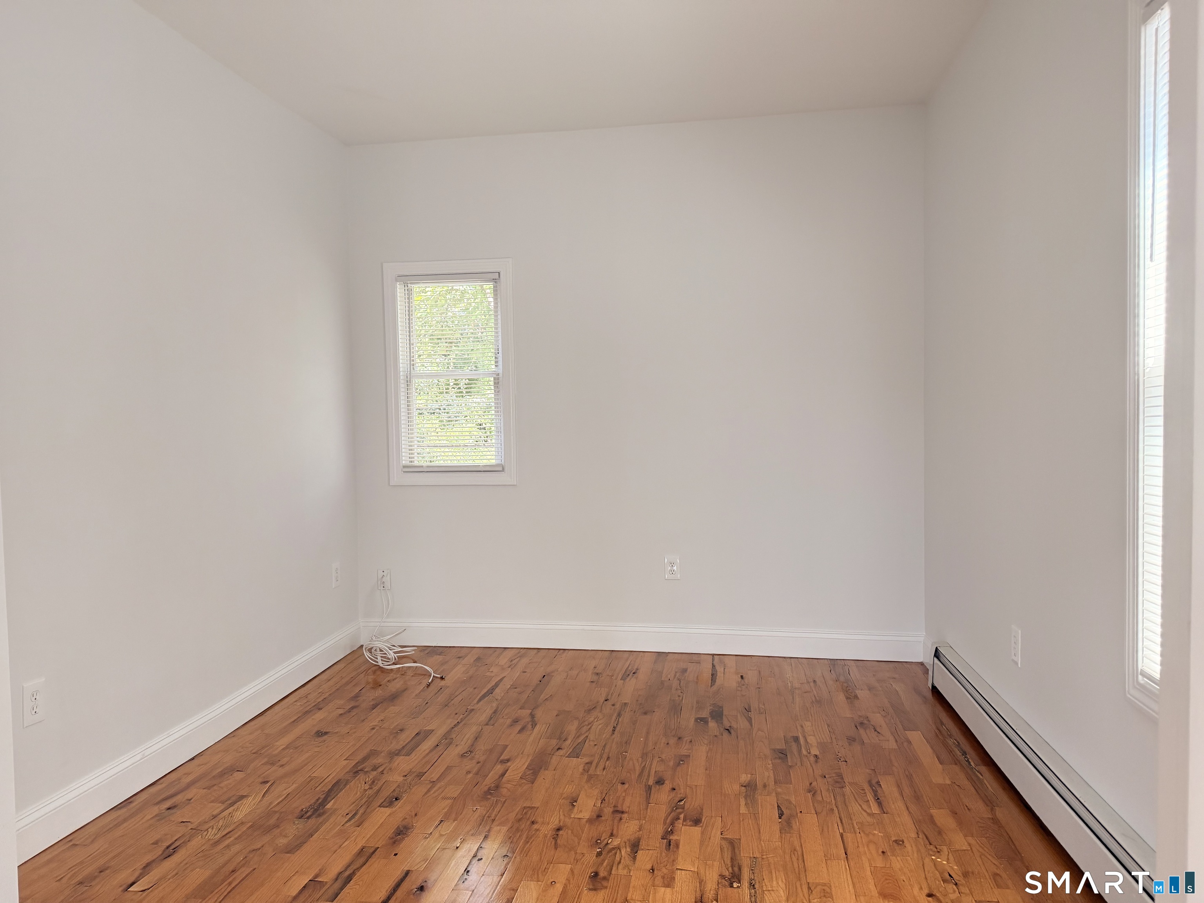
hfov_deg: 71.6
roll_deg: +3.1
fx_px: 835
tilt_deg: -2.3
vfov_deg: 56.8
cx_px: 602
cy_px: 452
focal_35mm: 24
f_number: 1.78
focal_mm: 6.76
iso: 200
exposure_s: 1/196
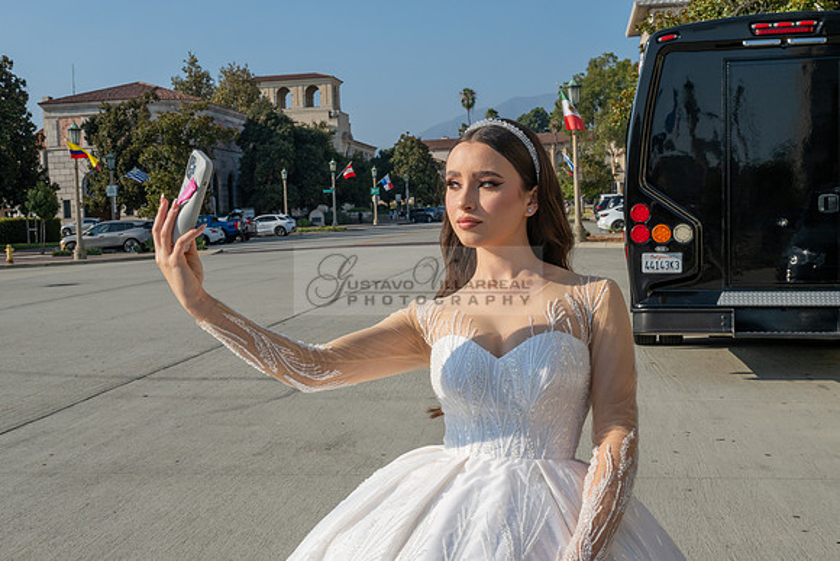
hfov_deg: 41.1
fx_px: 1120
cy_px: 280
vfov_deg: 28.1
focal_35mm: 48
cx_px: 420
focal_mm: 48
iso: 200
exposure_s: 1/200
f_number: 18
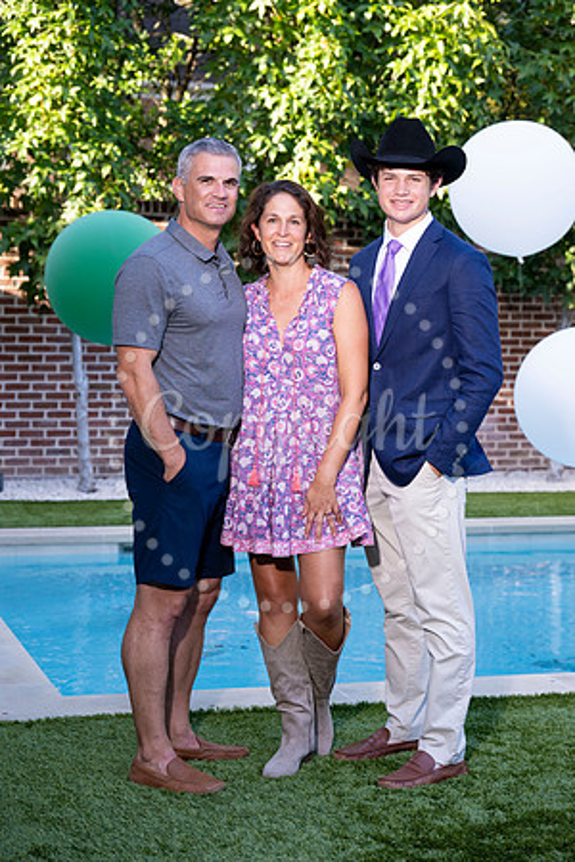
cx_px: 288
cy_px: 431
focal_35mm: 70
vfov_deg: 28.8
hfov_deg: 19.5
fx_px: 1677
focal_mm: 70
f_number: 4.5
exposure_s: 1/200
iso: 400
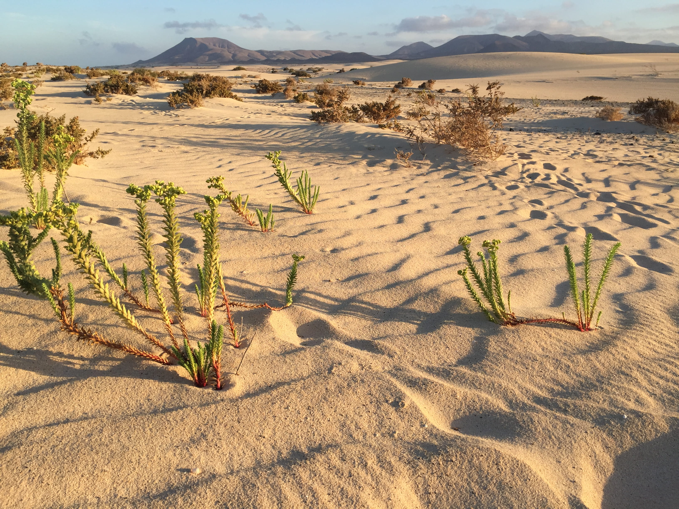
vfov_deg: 48.2
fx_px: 569
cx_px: 340
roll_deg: +1.2
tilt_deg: -17.0
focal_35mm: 29
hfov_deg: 61.7
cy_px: 254
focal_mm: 4.15
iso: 32
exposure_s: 1/920
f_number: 2.2
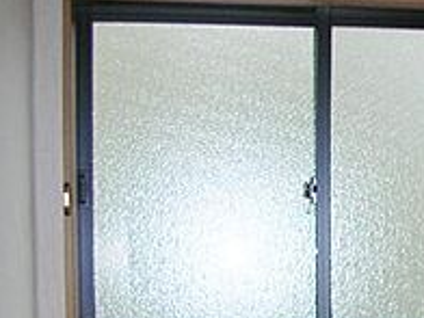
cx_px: 655
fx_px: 1396
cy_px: 405
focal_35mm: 114
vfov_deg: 12.6
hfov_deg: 15.7
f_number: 2.8
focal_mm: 5.8
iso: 50
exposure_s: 1/60.1
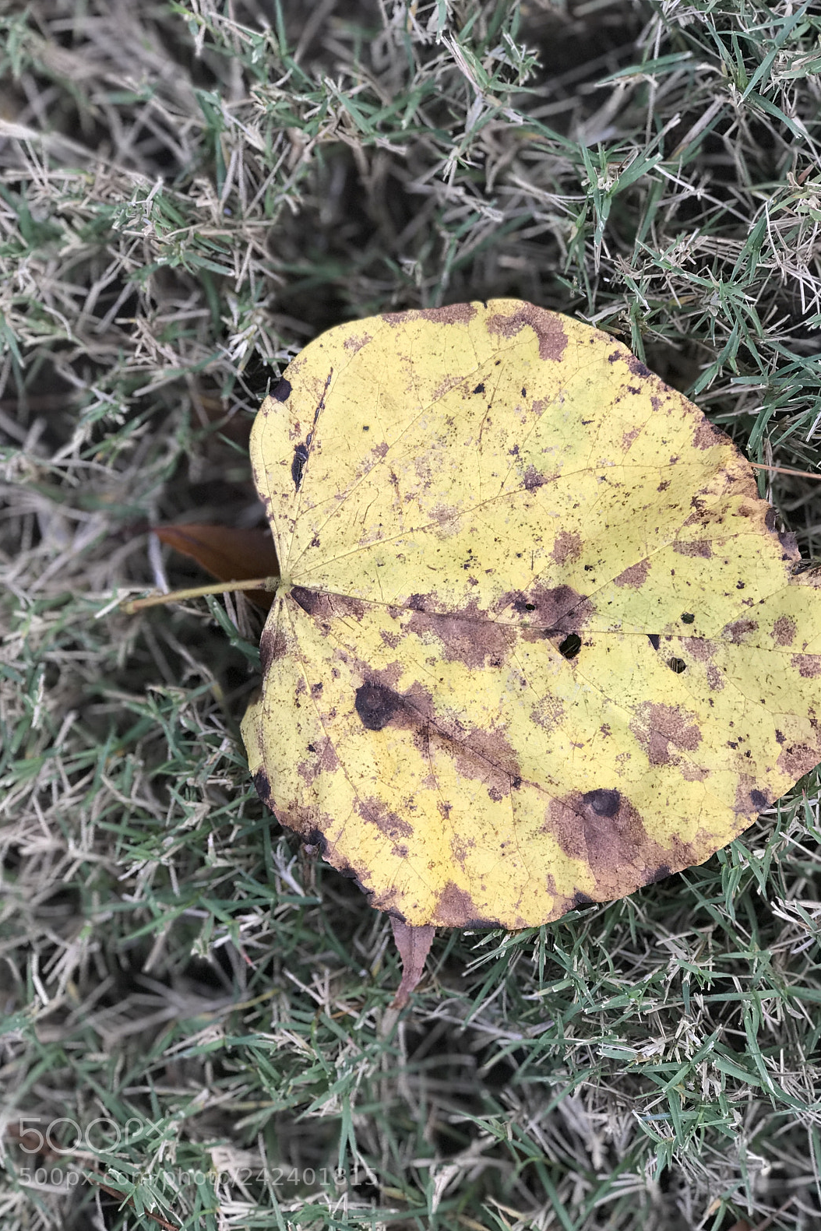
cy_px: 615
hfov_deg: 22.6
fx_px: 2052
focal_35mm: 60
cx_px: 438
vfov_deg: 33.4
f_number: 2.8
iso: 80
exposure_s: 1/120
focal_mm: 6.6
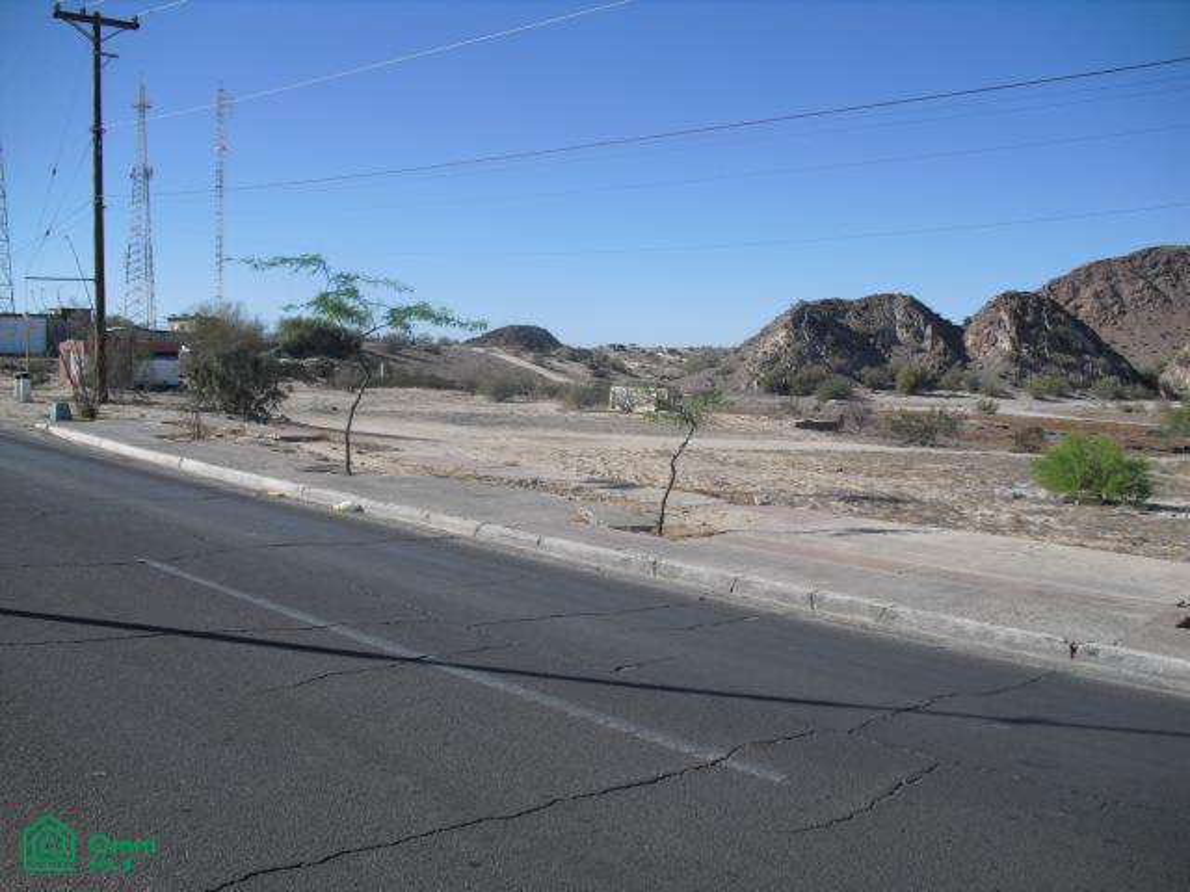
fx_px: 1238
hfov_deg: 51.4
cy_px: 446
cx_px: 595
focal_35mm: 36
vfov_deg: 39.7
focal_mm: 6.3
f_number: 7.8
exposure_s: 1/200
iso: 64
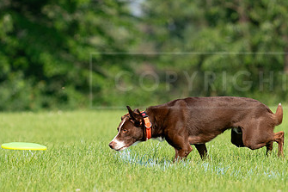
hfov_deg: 4.0
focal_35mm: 516
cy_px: 95
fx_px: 4126
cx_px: 172
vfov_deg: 2.7
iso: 1250
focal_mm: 298
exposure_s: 1/4000
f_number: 5.6
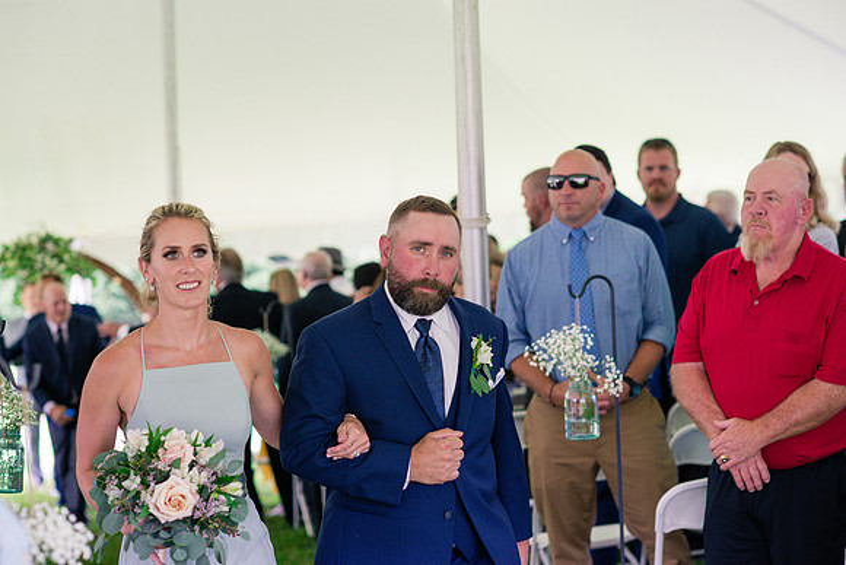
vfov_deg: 16.1
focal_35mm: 85
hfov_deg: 23.9
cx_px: 423
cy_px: 282
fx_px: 1998
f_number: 3.2
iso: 500
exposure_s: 1/200
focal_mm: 85
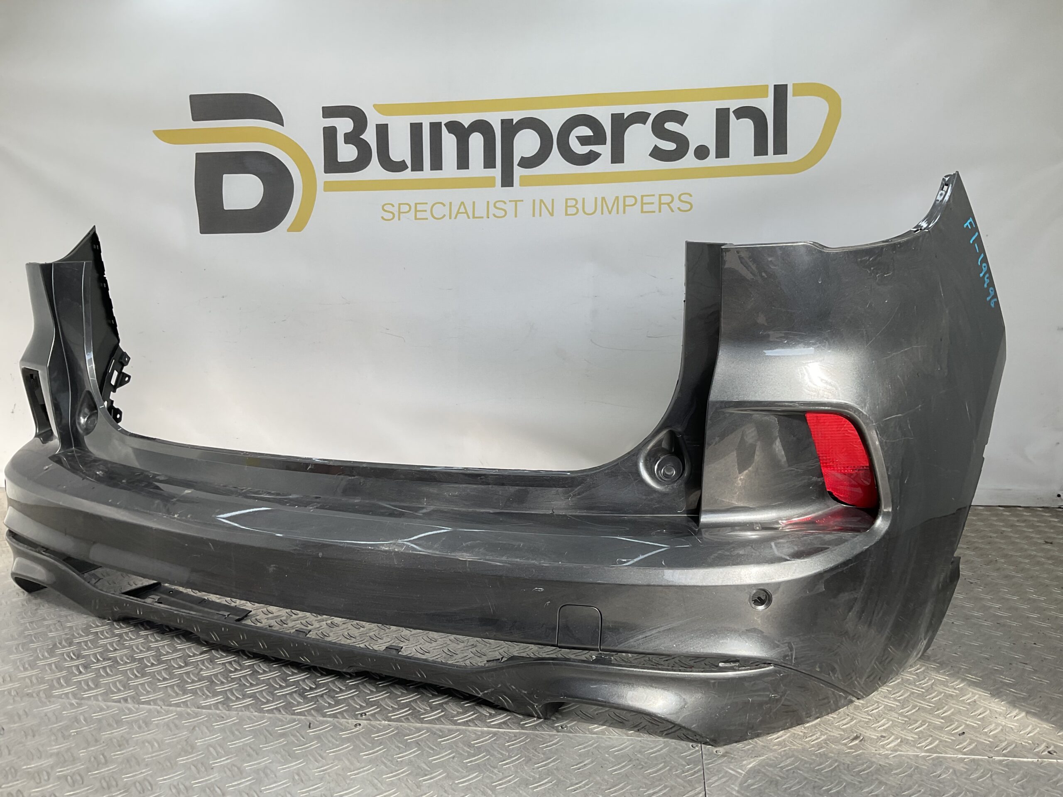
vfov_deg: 48.2
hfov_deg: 61.7
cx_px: 532
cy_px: 398
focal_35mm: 29
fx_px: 891
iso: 16
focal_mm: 3
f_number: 1.8
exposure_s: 1/316
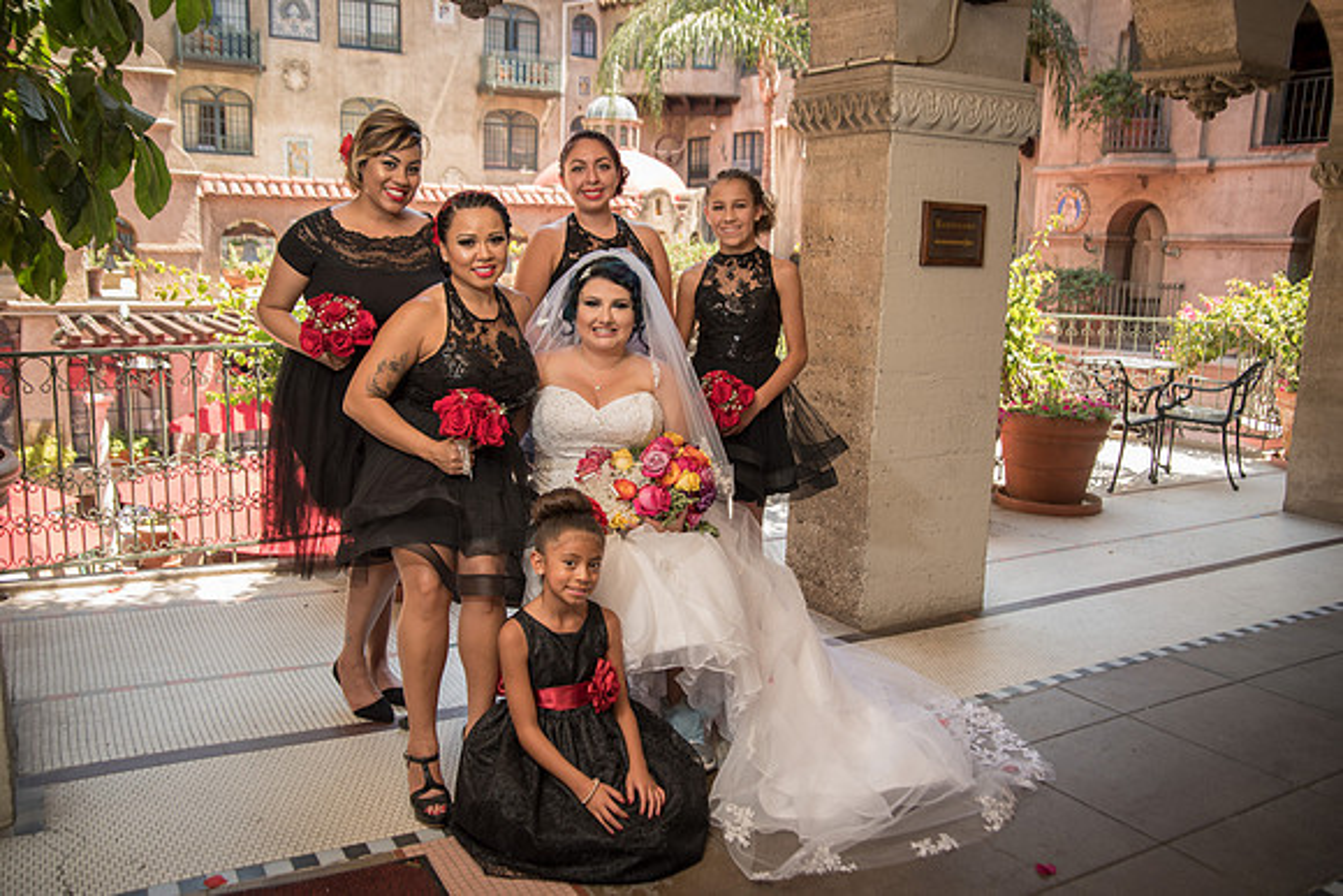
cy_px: 448
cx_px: 672
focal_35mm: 28
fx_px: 1054
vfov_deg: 46.1
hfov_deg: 65.0
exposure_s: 1/100
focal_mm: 28
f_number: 4.5
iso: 100
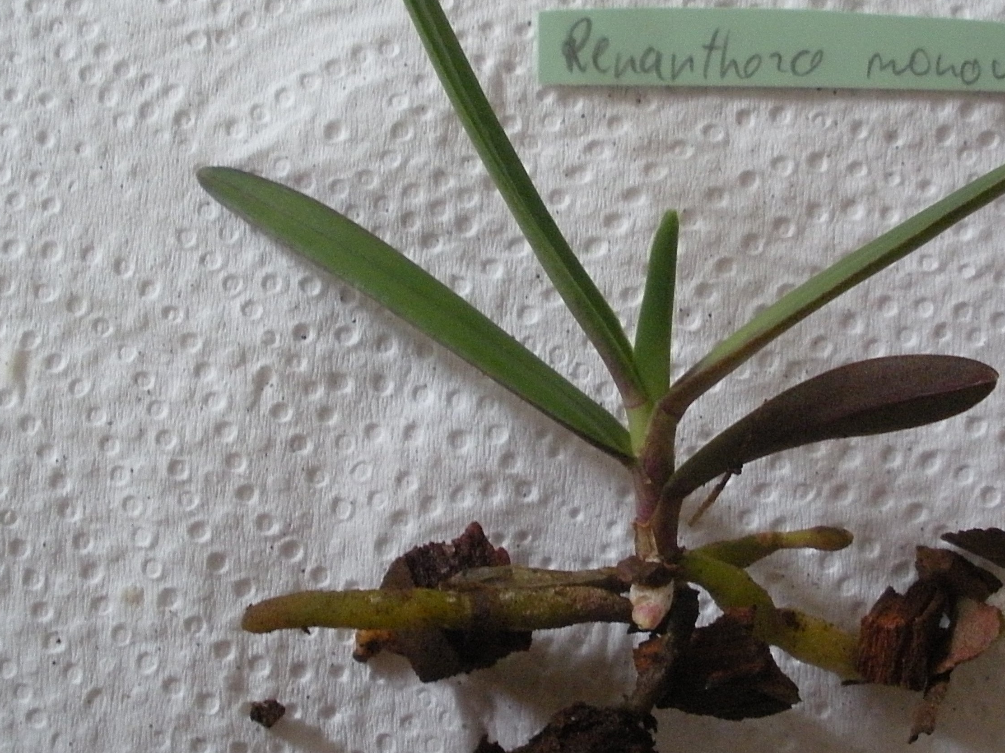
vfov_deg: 28.0
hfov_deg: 36.2
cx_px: 716
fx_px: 1510
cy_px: 308
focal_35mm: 52
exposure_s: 1/9
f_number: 3.5
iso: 400
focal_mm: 6.3
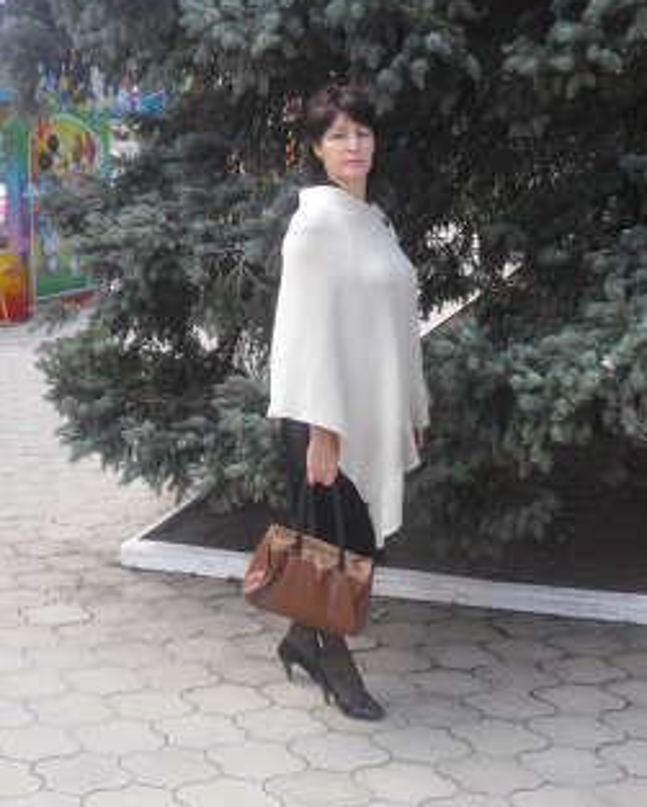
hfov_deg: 35.7
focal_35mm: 42
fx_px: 1004
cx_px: 331
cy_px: 413
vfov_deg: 43.8
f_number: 3.1
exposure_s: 1/160
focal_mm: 6.51
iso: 100
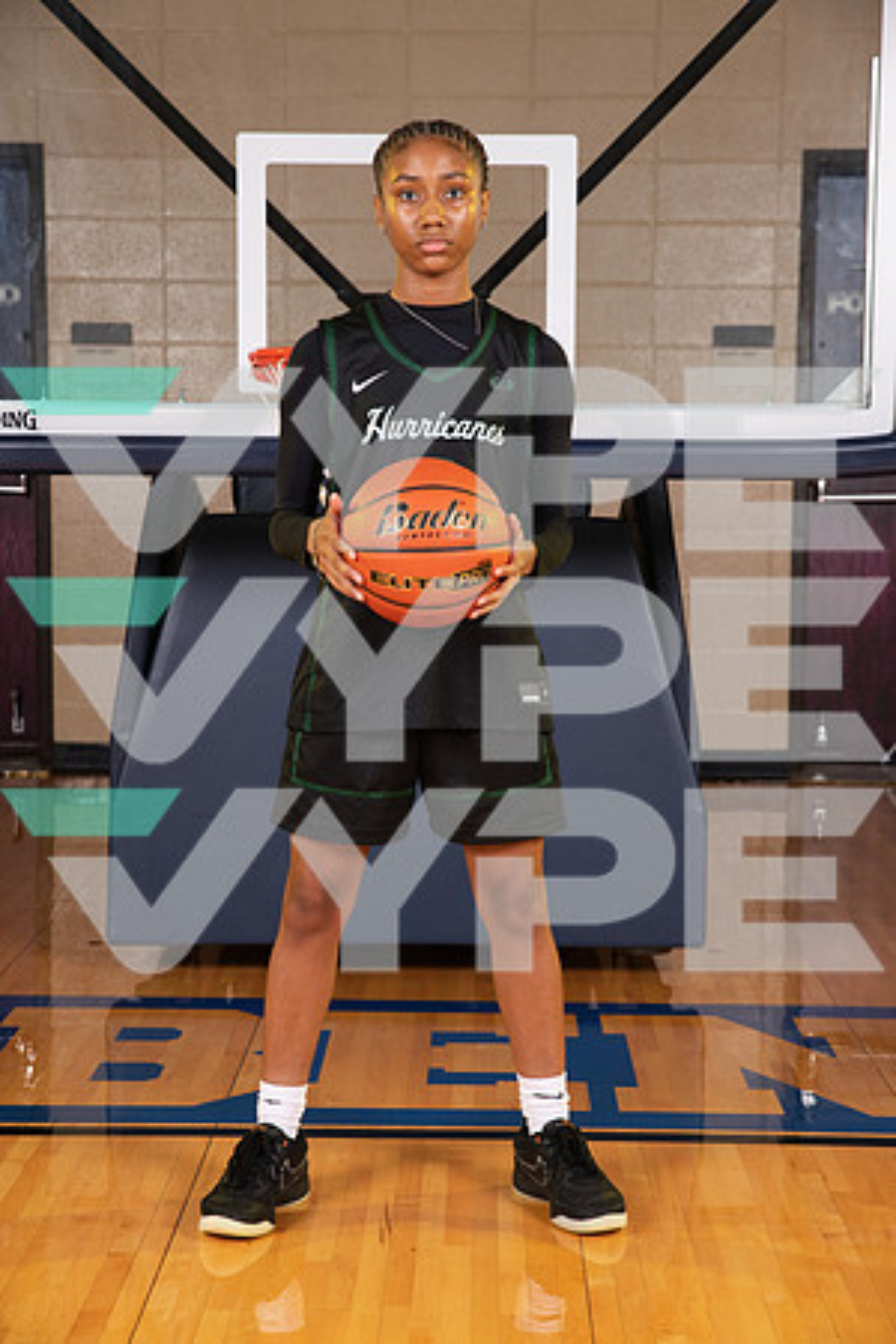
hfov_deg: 20.6
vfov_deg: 30.5
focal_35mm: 66
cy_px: 672
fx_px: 2464
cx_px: 448
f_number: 7.1
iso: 320
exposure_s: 1/320
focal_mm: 66
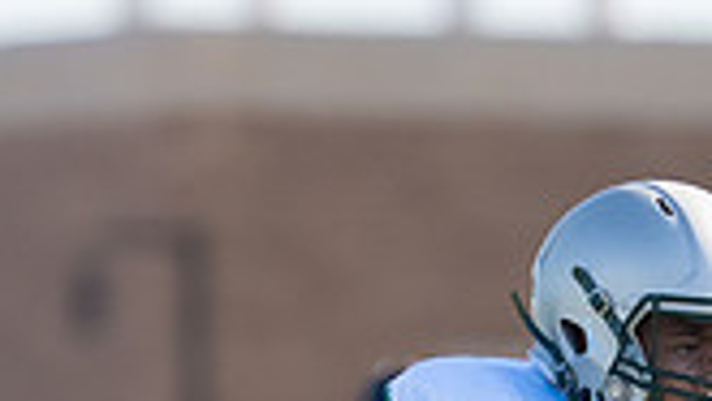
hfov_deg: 1.6
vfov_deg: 0.9
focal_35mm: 1346
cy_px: 748
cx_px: 429
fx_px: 25424
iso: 400
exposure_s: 1/5000
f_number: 2.8
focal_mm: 200
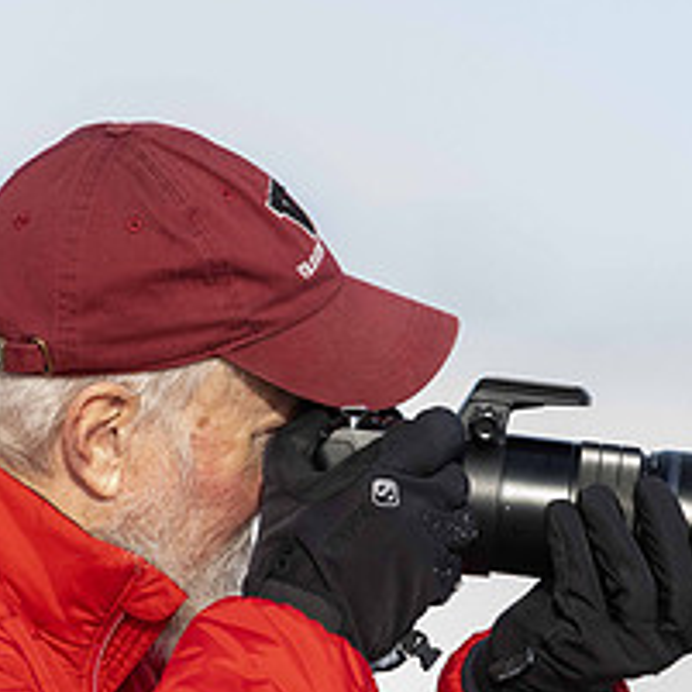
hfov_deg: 1.4
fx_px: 27796
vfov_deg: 1.4
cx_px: 248
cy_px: 652
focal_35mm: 1229
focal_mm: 500
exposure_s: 1/2500
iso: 1600
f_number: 5.6
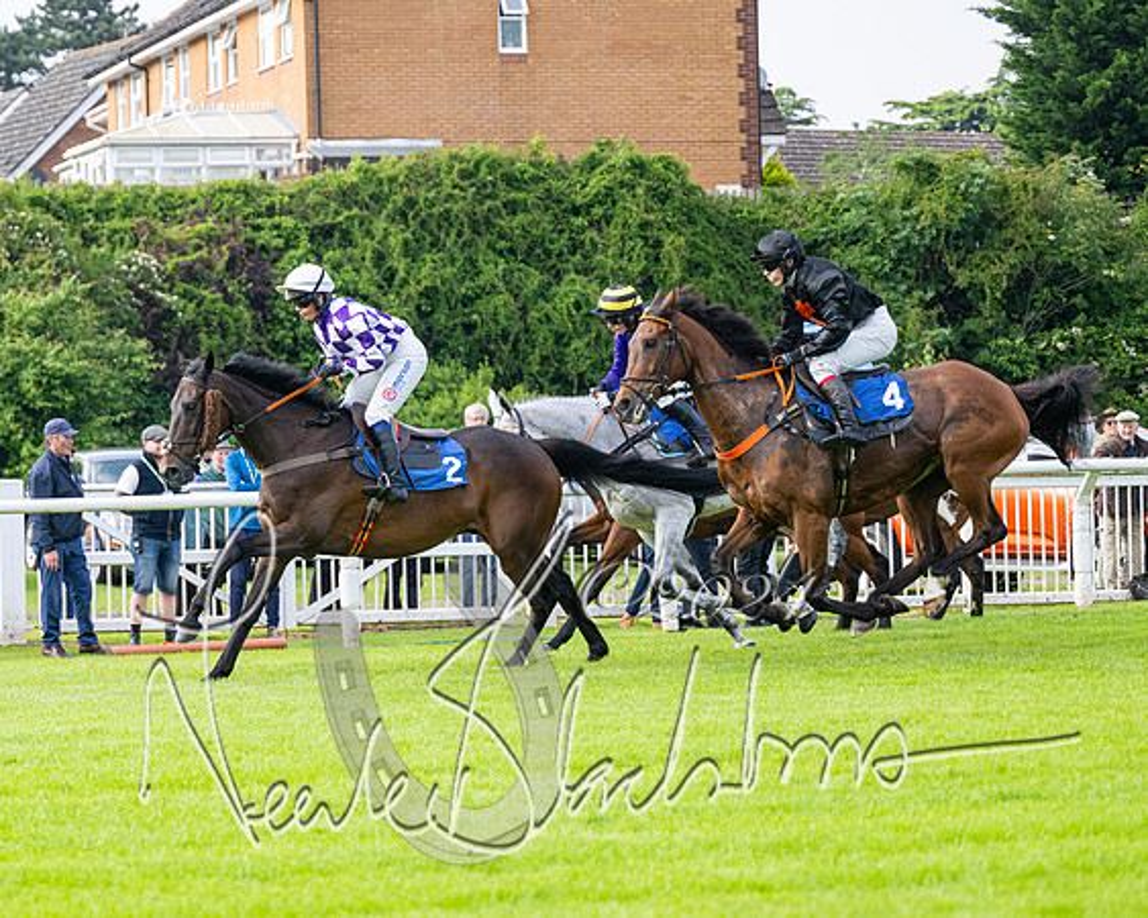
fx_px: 4582
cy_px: 437
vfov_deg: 11.4
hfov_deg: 14.3
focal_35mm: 135
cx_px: 444
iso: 640
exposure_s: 1/2000
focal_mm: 98
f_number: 4
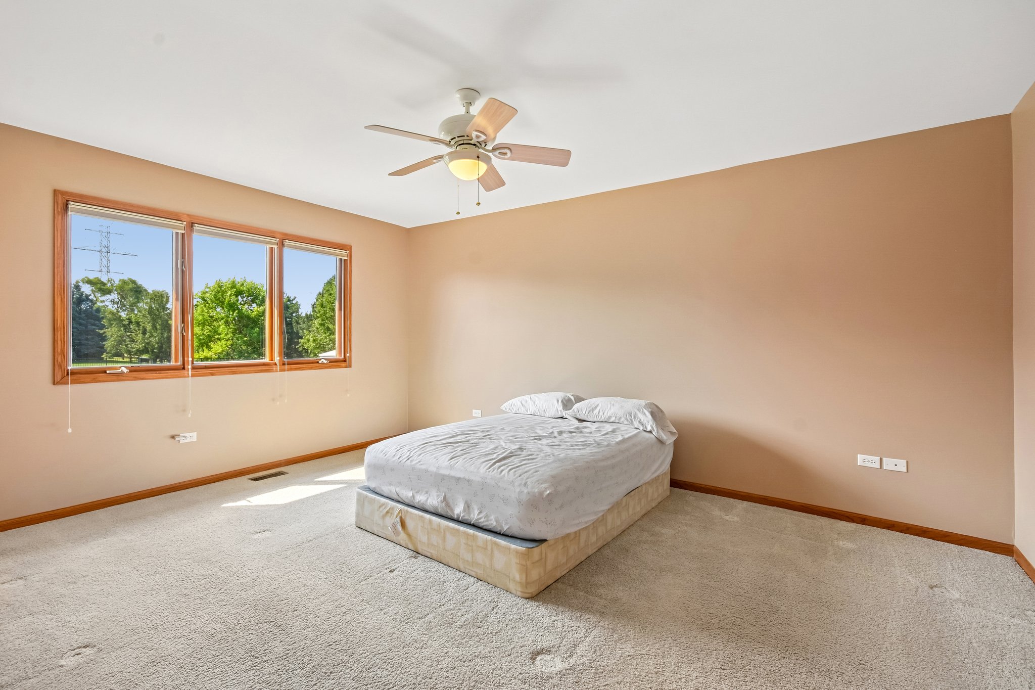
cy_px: 345
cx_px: 518
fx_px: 431
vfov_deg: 77.3
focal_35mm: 15
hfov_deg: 100.4
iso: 400
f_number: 8
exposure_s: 1/160
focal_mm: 10
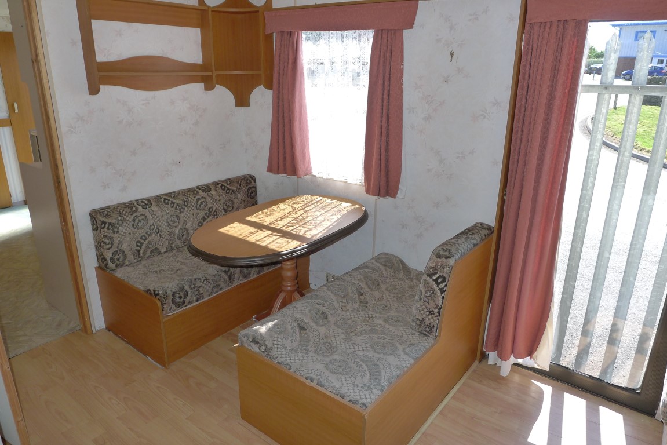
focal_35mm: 24
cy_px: 222
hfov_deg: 73.7
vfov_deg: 53.2
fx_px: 445
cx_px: 334
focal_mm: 5.1
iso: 125
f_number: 2.8
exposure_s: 1/250
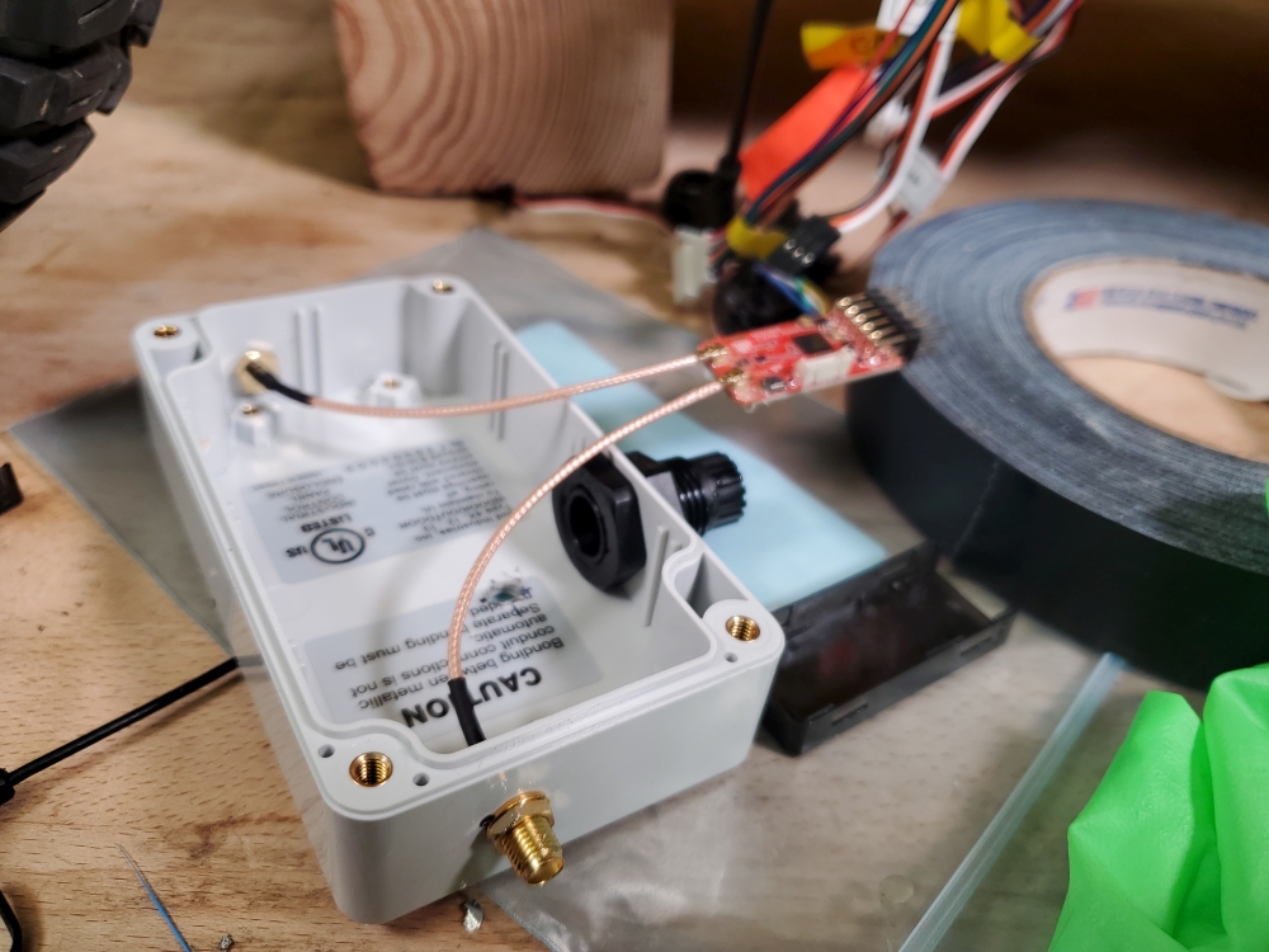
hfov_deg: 67.3
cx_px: 634
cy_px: 476
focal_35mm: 26
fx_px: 953
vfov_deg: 53.1
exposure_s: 1/125
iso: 50
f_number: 1.5
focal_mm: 4.3
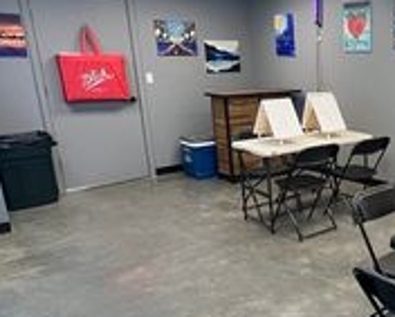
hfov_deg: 44.3
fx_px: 421
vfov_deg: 40.9
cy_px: 197
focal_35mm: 36
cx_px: 377
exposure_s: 1/60
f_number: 1.8
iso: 125
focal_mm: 1.57
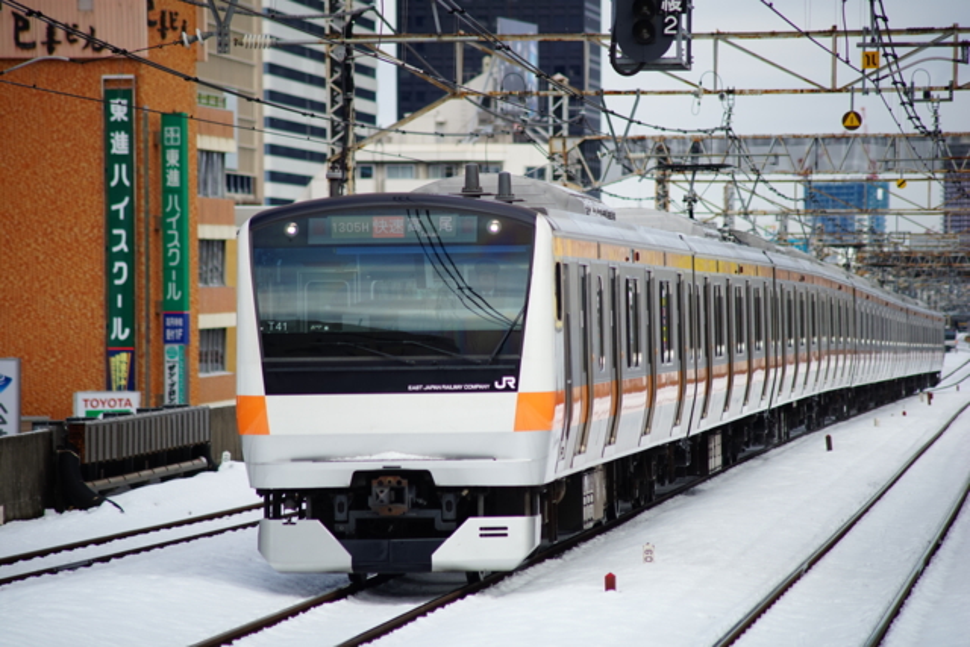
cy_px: 324
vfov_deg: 6.5
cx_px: 485
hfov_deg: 9.8
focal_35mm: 210
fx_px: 5659
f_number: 4
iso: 100
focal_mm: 210
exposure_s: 1/400
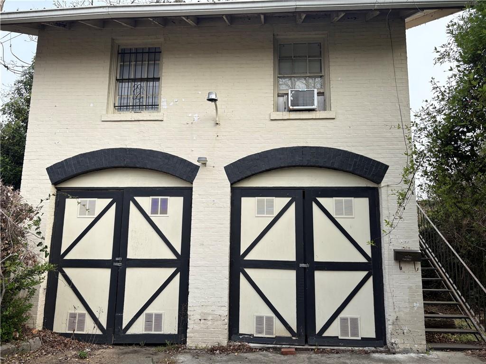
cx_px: 243
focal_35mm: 26
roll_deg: -0.5
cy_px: 182
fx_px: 365
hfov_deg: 67.3
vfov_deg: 53.1
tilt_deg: +8.9
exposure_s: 1/1393
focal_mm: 5.96
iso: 50
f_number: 1.6
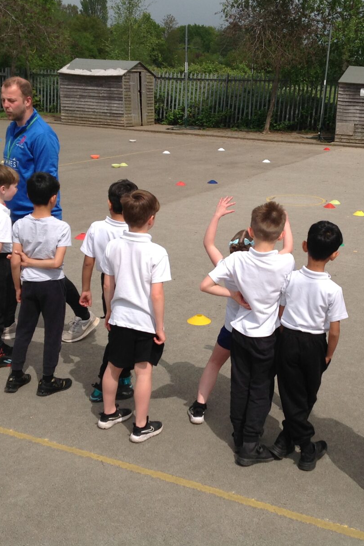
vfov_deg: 40.3
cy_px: 272
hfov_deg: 27.3
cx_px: 258
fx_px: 743
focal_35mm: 49
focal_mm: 4.28
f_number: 2.4
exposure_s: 1/3030
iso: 50
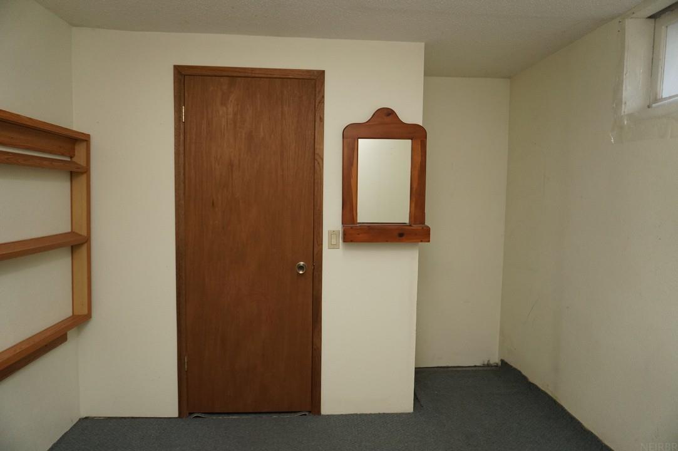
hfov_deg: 73.8
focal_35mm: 24
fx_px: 452
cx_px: 339
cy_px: 226
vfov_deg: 53.0
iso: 1600
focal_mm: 16
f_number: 3.5
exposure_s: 1/160
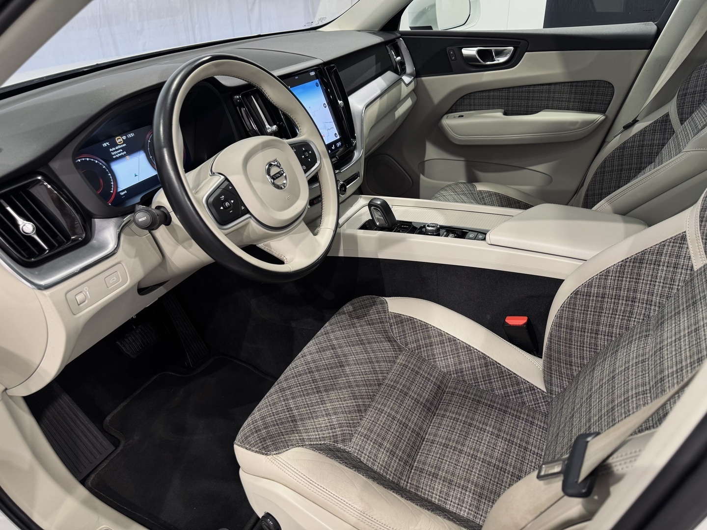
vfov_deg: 56.8
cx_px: 354
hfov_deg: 71.6
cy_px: 265
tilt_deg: -31.7
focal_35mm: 24
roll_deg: +3.1
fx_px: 490
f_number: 1.78
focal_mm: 6.76
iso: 100
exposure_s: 1/50
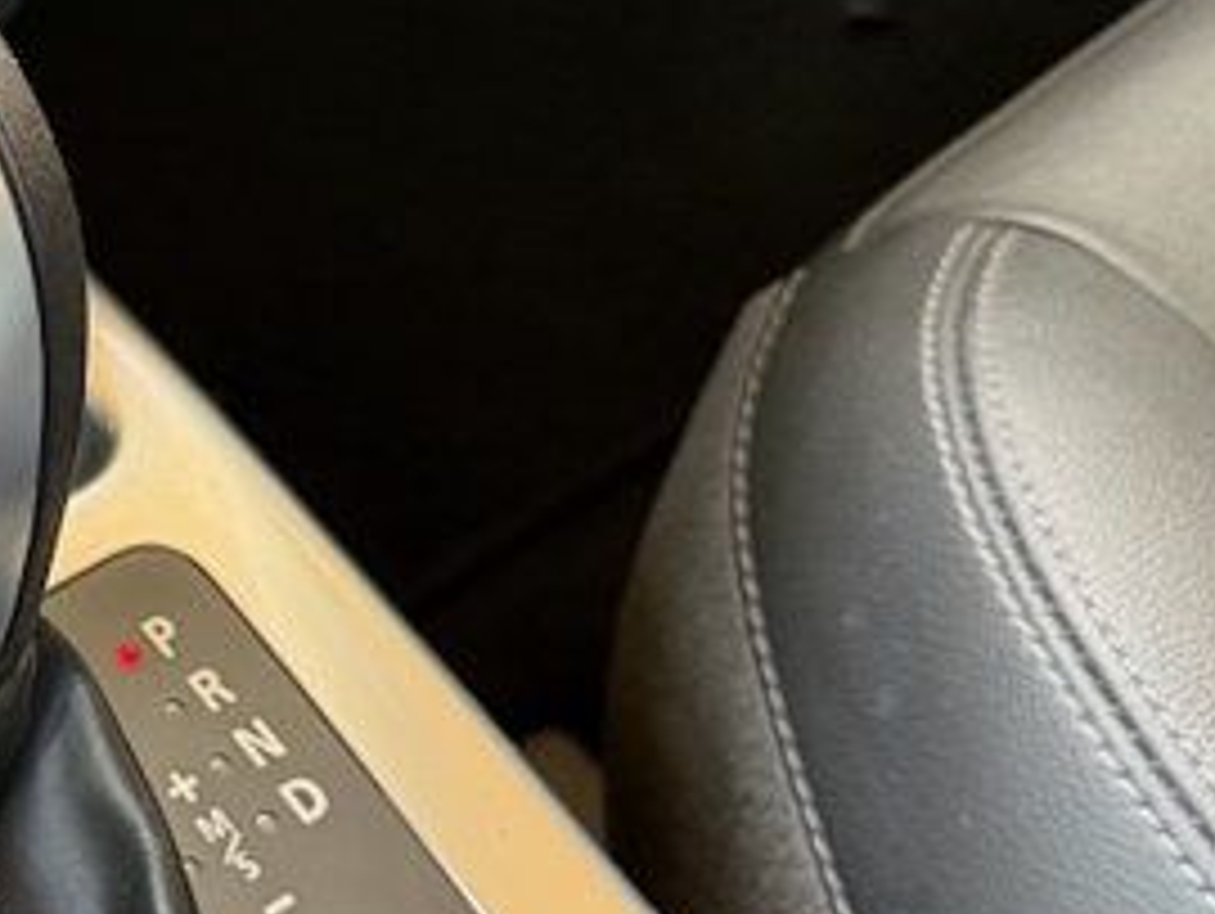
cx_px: -99
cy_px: 540
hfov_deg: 20.6
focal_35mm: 91
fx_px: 3197
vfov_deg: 16.3
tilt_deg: -54.2
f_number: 1.78
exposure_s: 1/60
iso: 400
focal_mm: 6.76
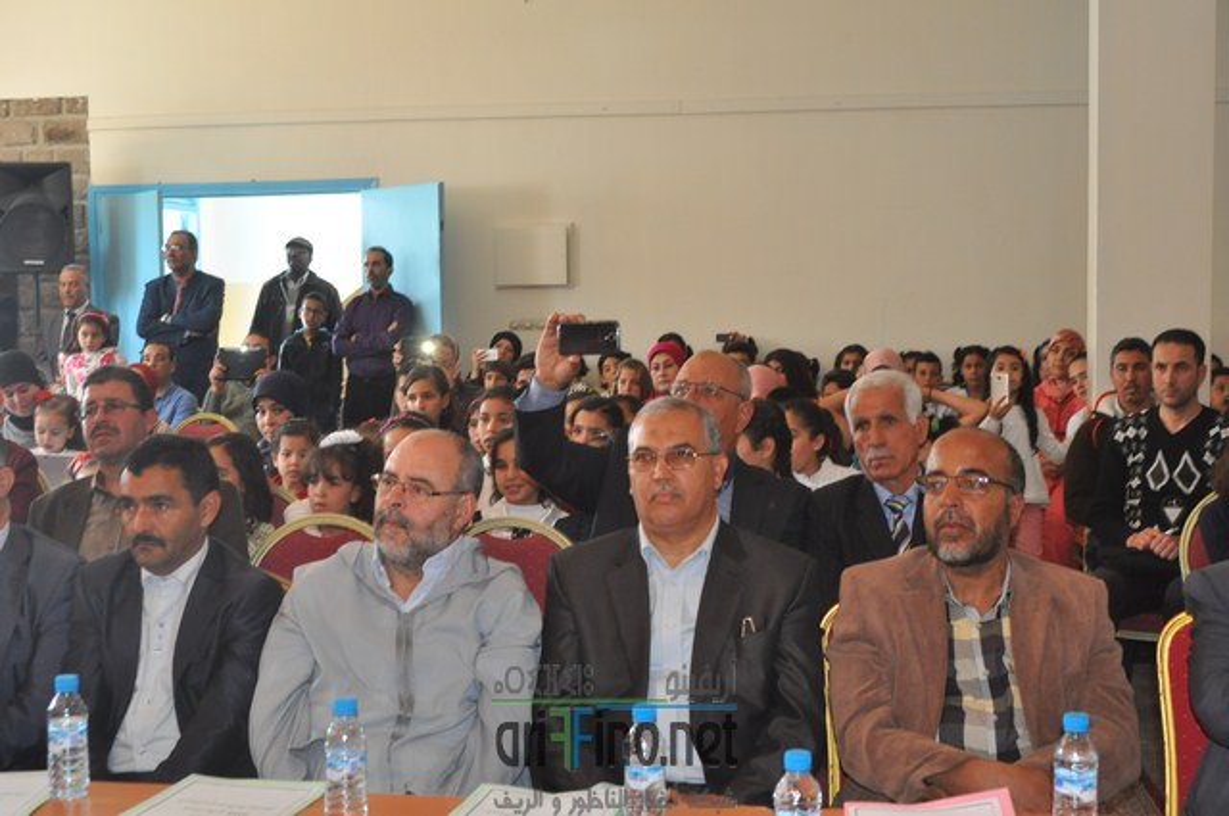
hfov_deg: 41.2
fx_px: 1637
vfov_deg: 28.0
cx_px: 614
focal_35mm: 48
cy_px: 408
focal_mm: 32
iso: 800
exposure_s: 1/60
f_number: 3.8
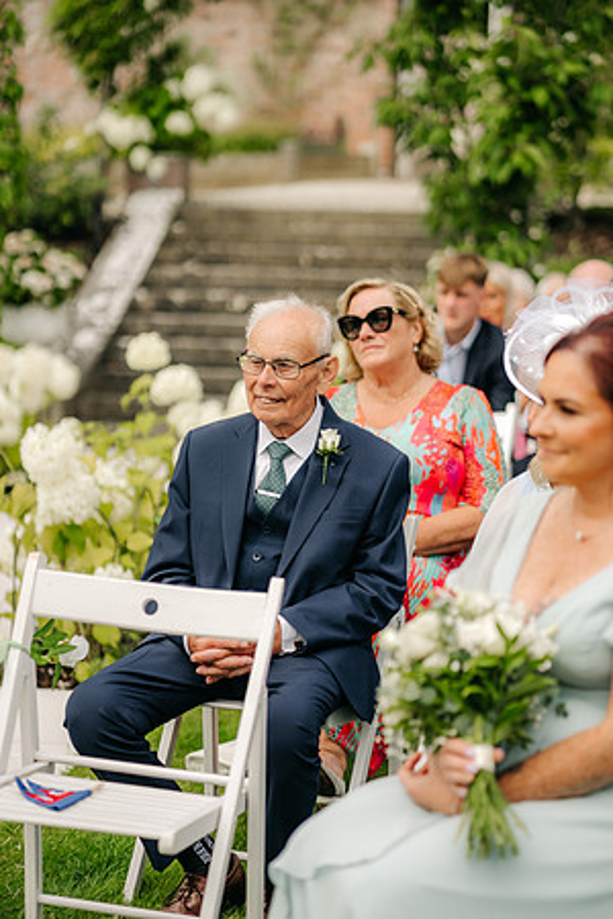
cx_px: 306
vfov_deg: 23.9
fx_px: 2171
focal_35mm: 85
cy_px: 460
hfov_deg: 16.1
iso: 100
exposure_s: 1/2500
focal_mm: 85
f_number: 2.2
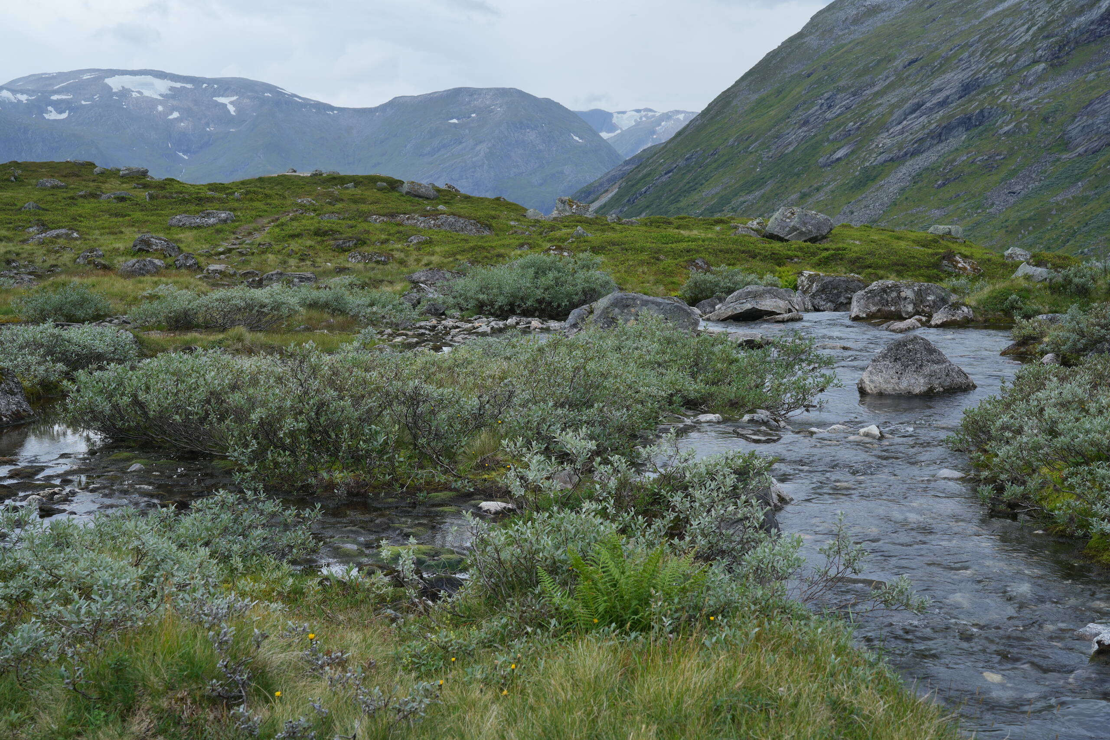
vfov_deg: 27.0
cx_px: 555
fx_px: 1542
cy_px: 370
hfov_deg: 39.6
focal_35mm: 50
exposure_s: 1/30
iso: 125
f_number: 8
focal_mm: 50
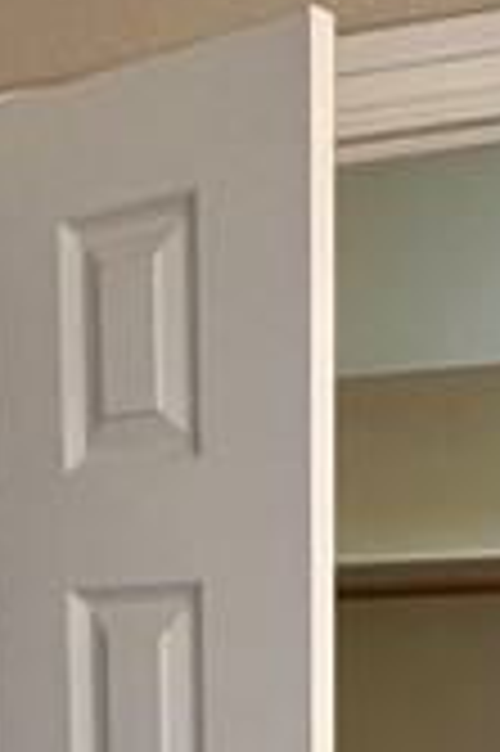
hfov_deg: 16.0
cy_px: 1009
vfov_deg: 21.8
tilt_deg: -9.5
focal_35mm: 83
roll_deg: +1.9
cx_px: -23
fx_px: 1733
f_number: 1.8
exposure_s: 1/60
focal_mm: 1.57
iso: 125
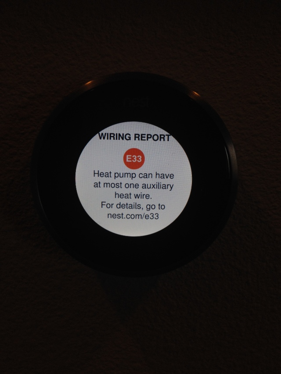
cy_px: 187
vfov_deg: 52.6
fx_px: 379
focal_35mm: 35
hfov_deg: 40.7
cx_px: 140
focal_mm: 4.28
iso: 50
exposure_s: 1/120
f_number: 2.4
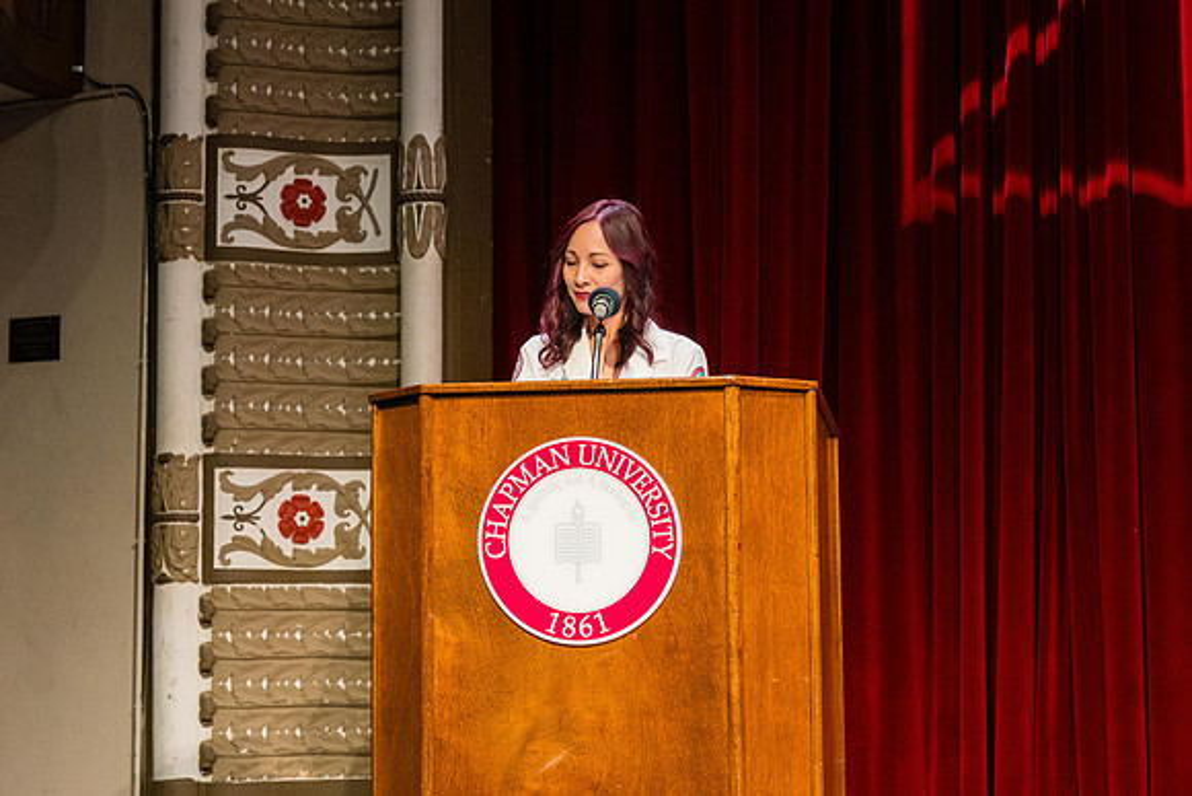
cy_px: 286
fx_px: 3083
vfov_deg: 14.7
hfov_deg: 21.9
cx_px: 588
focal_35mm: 93
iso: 1250
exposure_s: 1/320
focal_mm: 70
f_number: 3.5
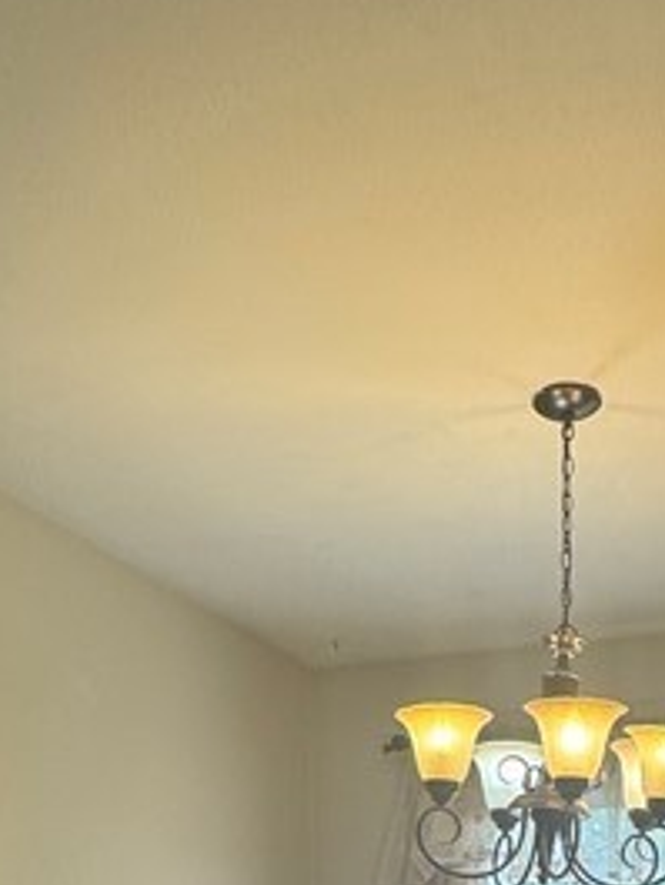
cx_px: 471
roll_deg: +0.0
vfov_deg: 28.5
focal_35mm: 54
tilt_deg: -5.8
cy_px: 1179
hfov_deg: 26.8
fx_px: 1382
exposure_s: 1/120
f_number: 2.2
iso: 80
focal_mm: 2.22
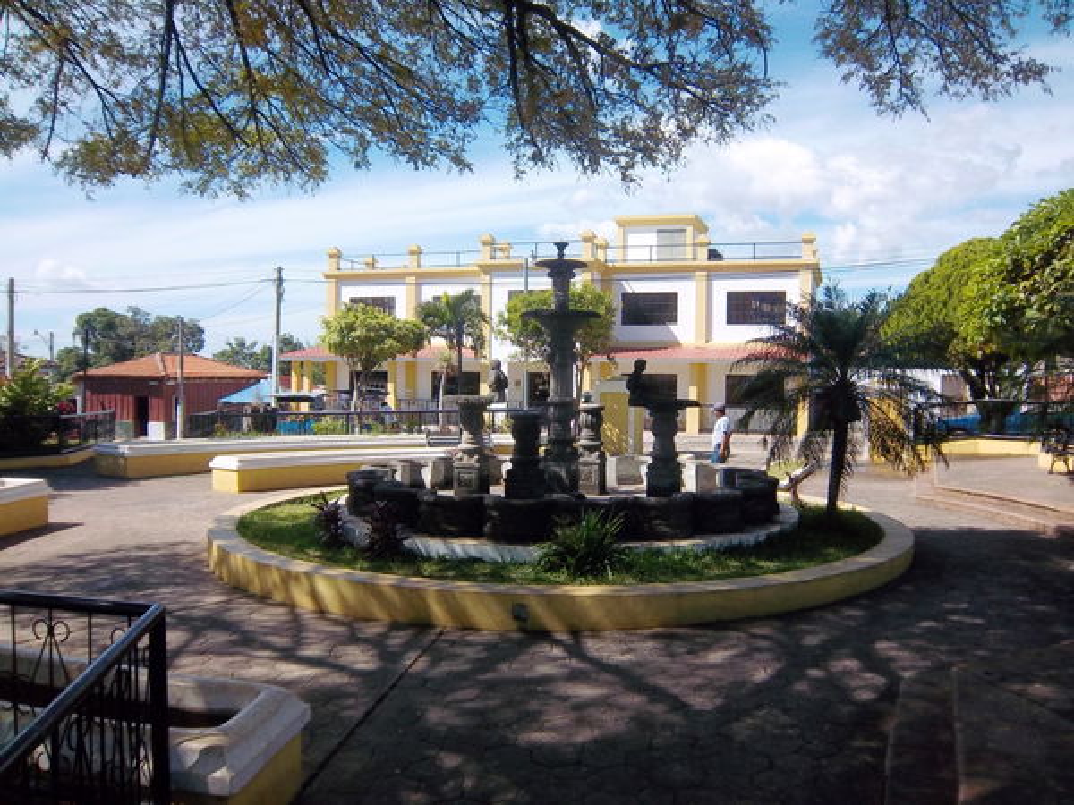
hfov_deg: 63.4
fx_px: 869
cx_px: 537
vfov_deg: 49.7
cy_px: 402
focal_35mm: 28
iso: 64
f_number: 7.86
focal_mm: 5.05
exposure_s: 1/160
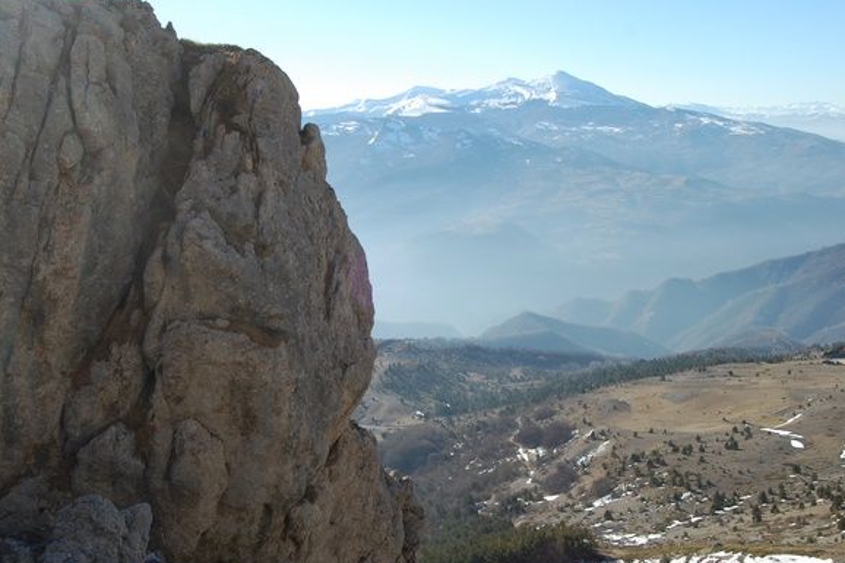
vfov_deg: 34.1
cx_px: 430
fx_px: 915
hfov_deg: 49.6
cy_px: 338
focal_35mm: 39
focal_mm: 20
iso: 200
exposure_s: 1/320
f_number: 9
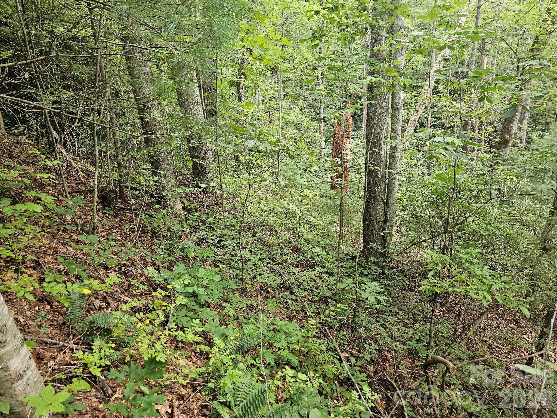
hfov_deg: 73.9
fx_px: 370
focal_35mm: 23
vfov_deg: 58.9
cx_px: 278
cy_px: 209
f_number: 1.7
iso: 200
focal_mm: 6.3
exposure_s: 1/120
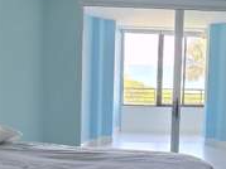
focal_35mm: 58
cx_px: 154
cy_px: 96
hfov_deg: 32.9
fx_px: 378
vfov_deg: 25.2
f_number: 2.2
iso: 250
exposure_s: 1/60
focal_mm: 2.2
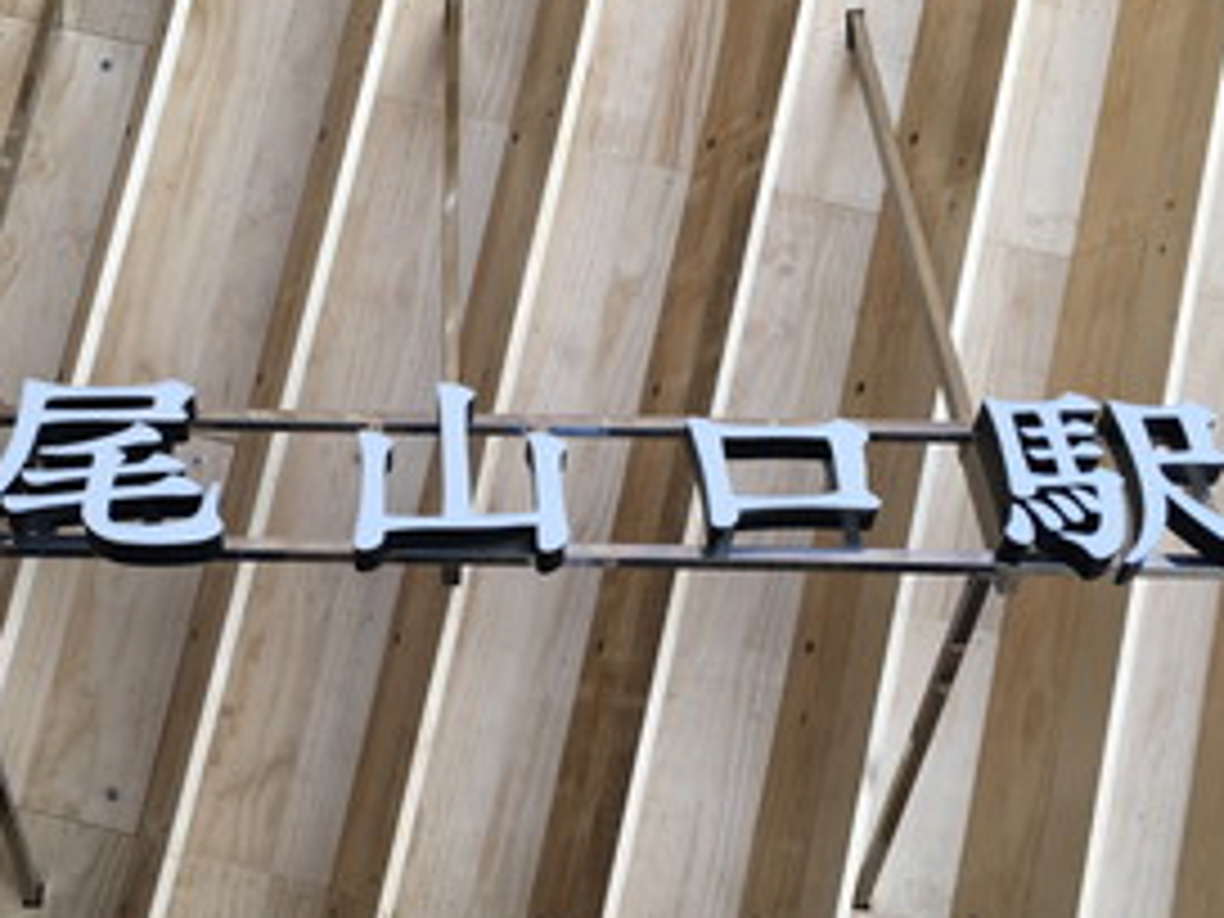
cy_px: 482
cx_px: 423
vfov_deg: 30.3
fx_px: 1697
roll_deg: -1.3
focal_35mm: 48
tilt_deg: +43.1
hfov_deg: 39.3
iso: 32
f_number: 2.2
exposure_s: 1/120
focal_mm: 4.15
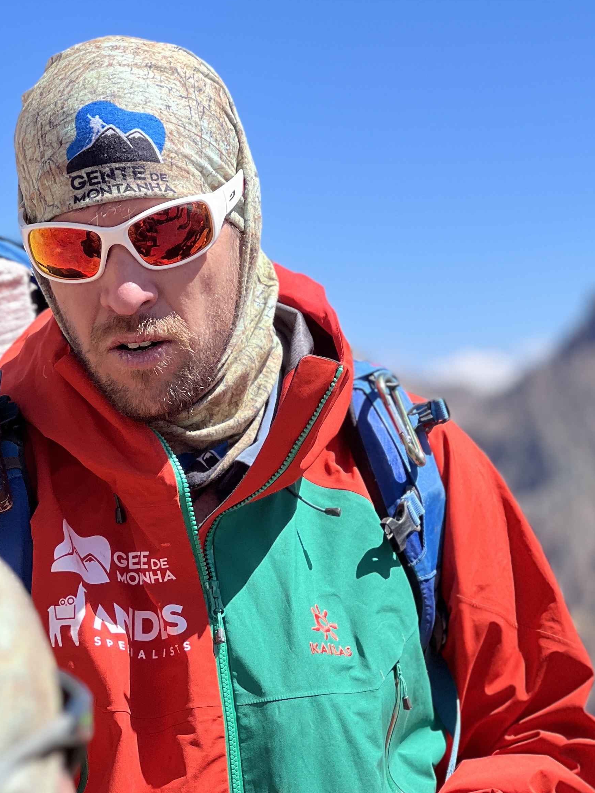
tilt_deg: -1.7
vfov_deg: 14.8
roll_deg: +3.7
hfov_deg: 11.1
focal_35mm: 133
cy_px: 571
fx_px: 3048
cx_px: 169
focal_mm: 9
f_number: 2.8
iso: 32
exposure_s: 1/471
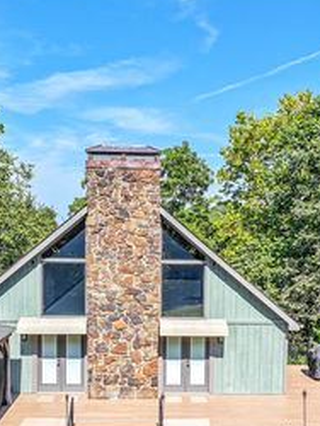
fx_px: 591
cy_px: 302
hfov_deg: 30.3
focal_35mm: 48
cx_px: 145
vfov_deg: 38.9
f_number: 2.8
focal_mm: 12.29
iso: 100
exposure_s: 1/1250
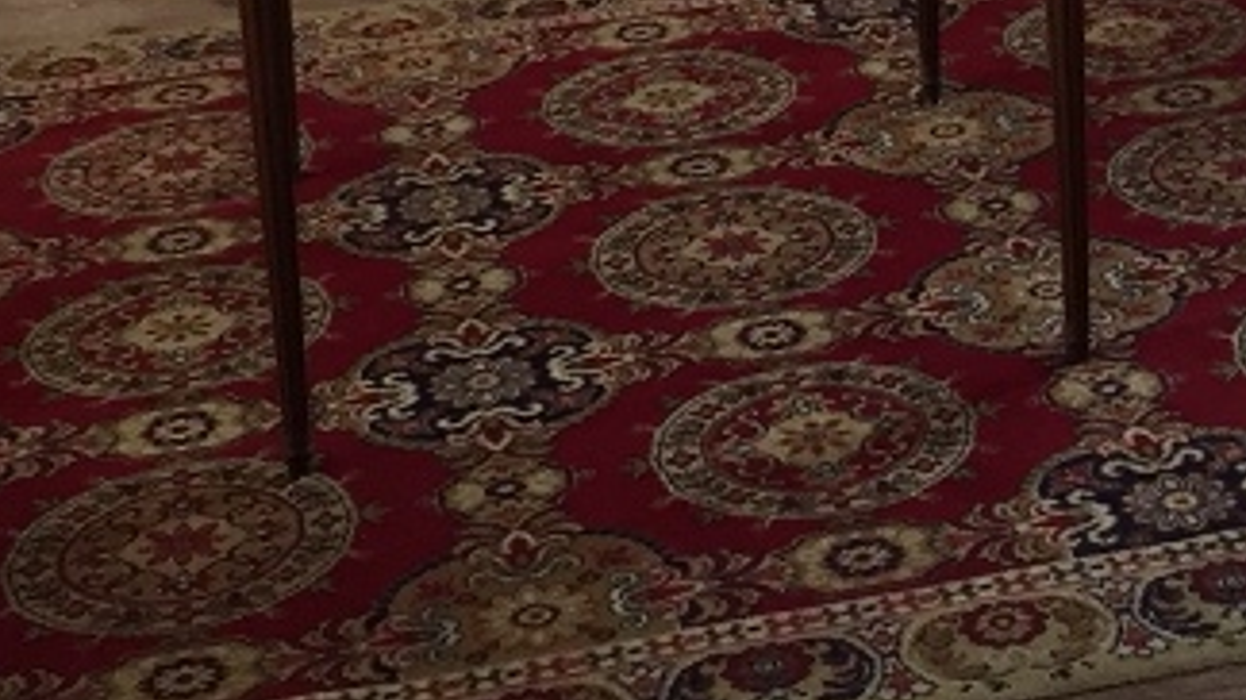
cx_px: 1061
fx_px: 3303
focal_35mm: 100
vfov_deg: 11.3
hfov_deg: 21.0
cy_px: -508
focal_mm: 4.15
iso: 64
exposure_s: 1/33
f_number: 2.2
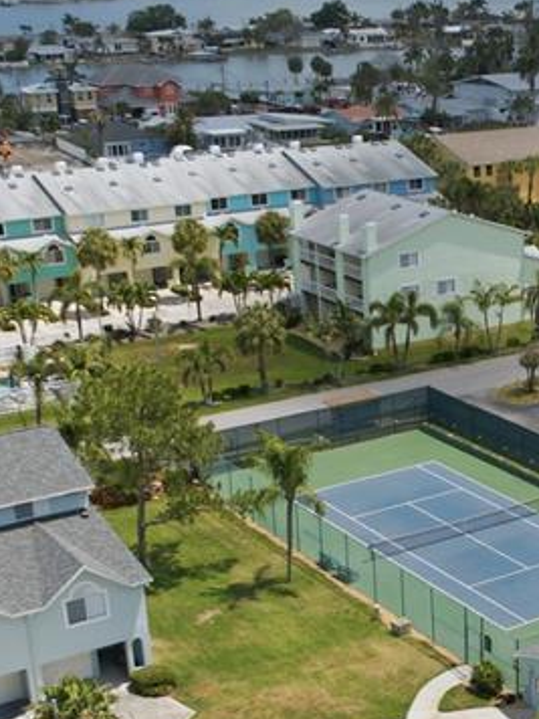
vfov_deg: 27.7
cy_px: 547
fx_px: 1433
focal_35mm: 69
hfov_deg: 20.4
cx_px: 574
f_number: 2.8
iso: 130
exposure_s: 1/5000
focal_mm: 12.3
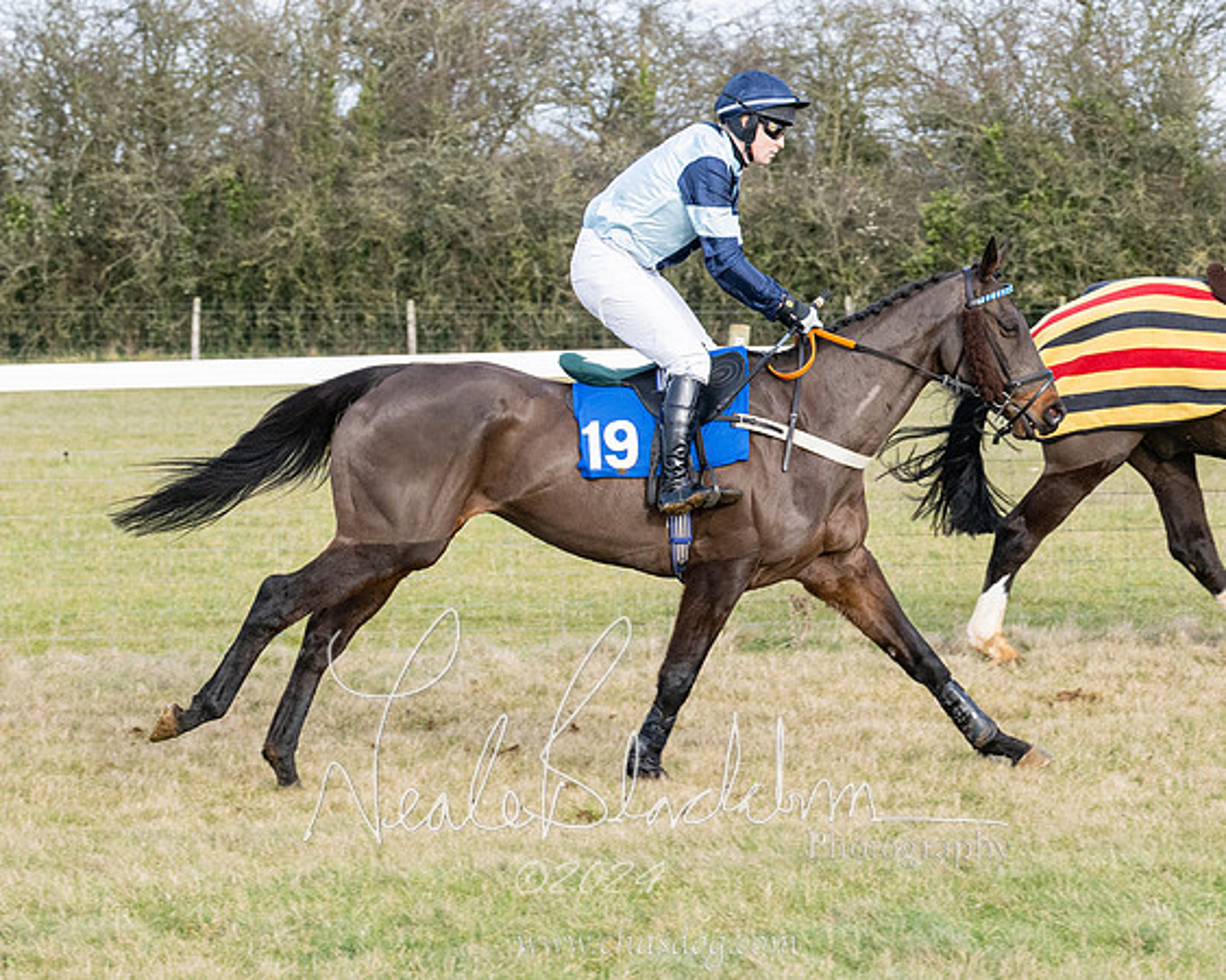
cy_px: 630
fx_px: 6541
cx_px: 795
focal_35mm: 180
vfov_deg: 8.6
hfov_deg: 10.7
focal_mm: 70
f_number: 5
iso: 400
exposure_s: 1/1000
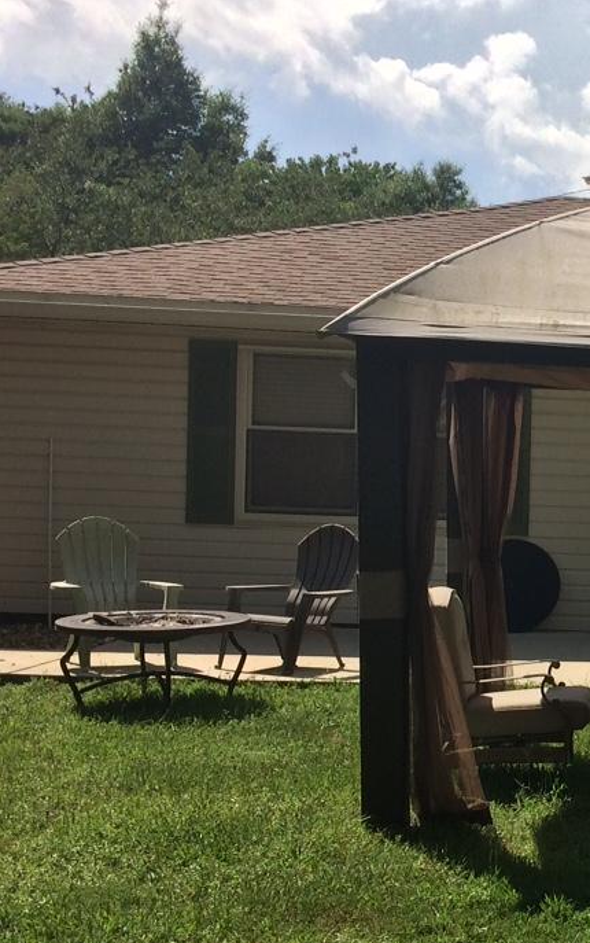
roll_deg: -2.1
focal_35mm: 73
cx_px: 875
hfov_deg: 16.4
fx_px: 1876
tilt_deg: -5.0
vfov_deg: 28.1
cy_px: 574
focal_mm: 4.15
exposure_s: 1/2740
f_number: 2.2
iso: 32
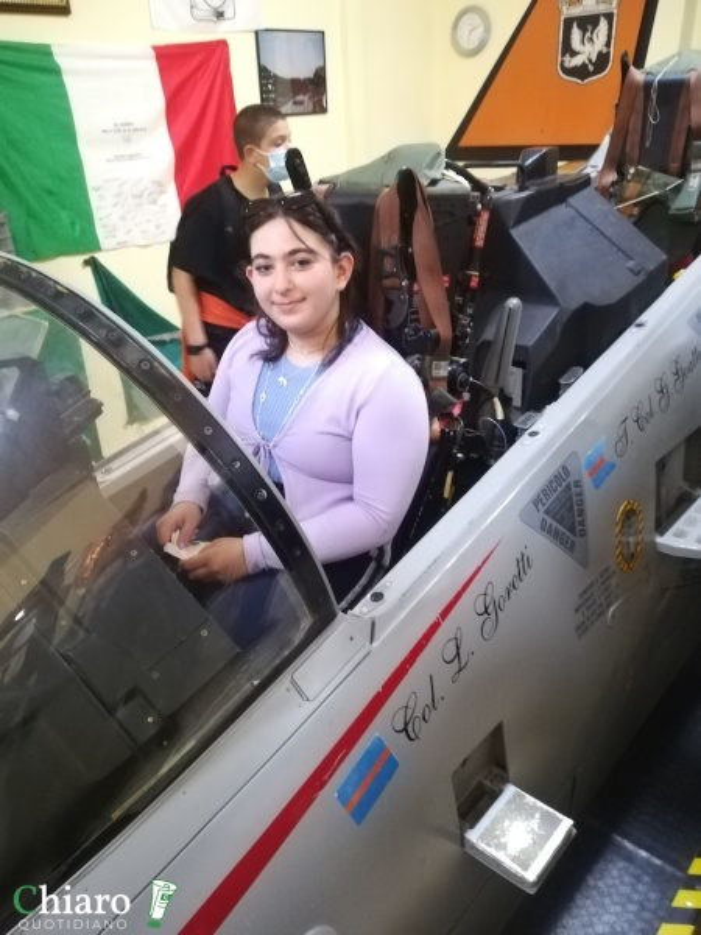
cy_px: 468
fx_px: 702
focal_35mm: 26
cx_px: 350
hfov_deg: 53.1
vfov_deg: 67.3
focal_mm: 3.83
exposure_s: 1/14.3
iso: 1000
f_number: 2.2
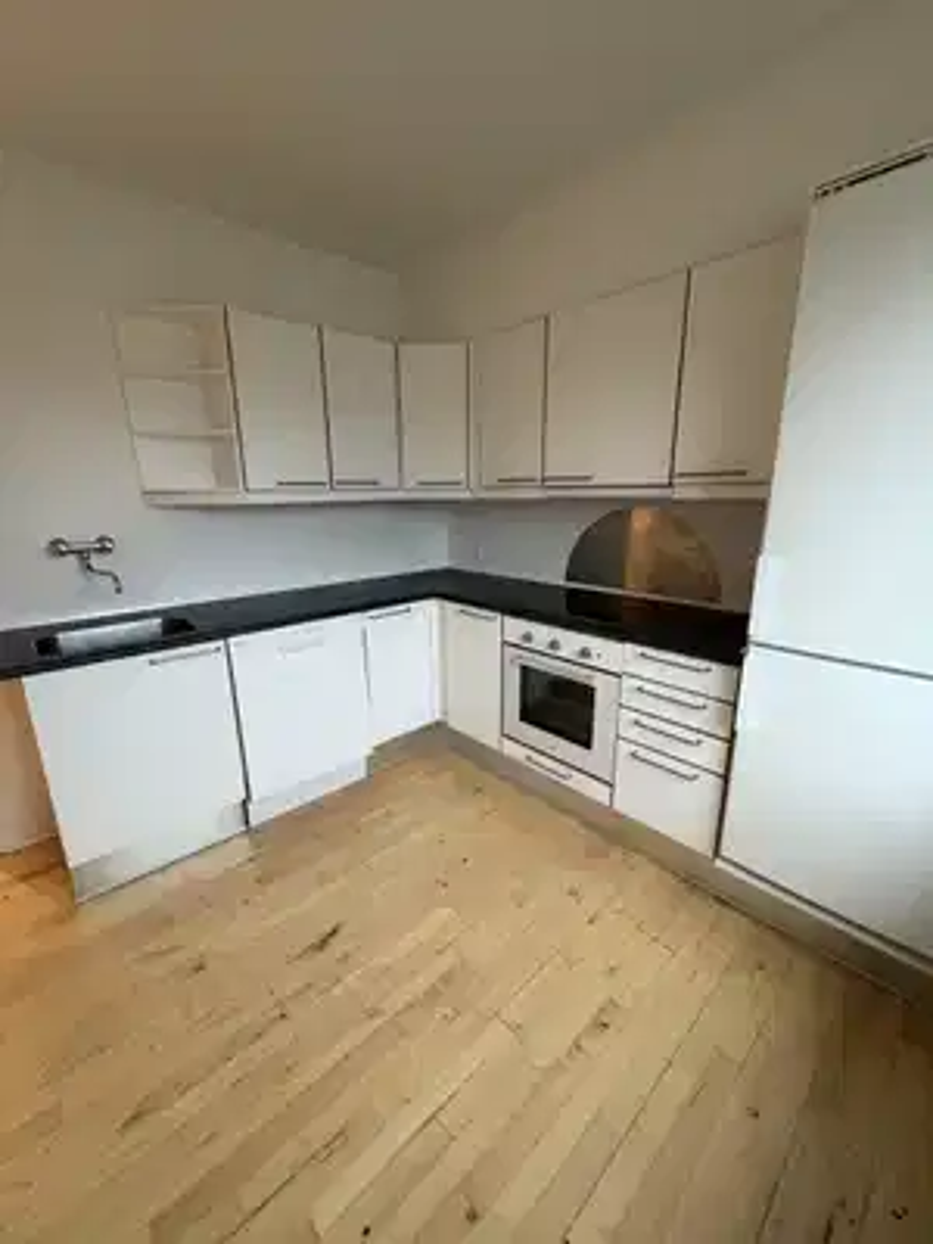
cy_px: 622
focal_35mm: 14
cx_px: 466
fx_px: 503
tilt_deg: -13.8
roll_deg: +0.3
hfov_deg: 85.7
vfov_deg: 102.1
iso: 640
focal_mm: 2.22
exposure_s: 1/60
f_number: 2.2
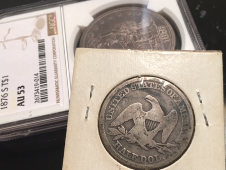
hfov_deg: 45.4
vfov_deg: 34.9
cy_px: 108
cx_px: 140
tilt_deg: -58.6
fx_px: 268
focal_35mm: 41
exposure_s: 1/15
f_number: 2.2
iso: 25
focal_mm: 4.15
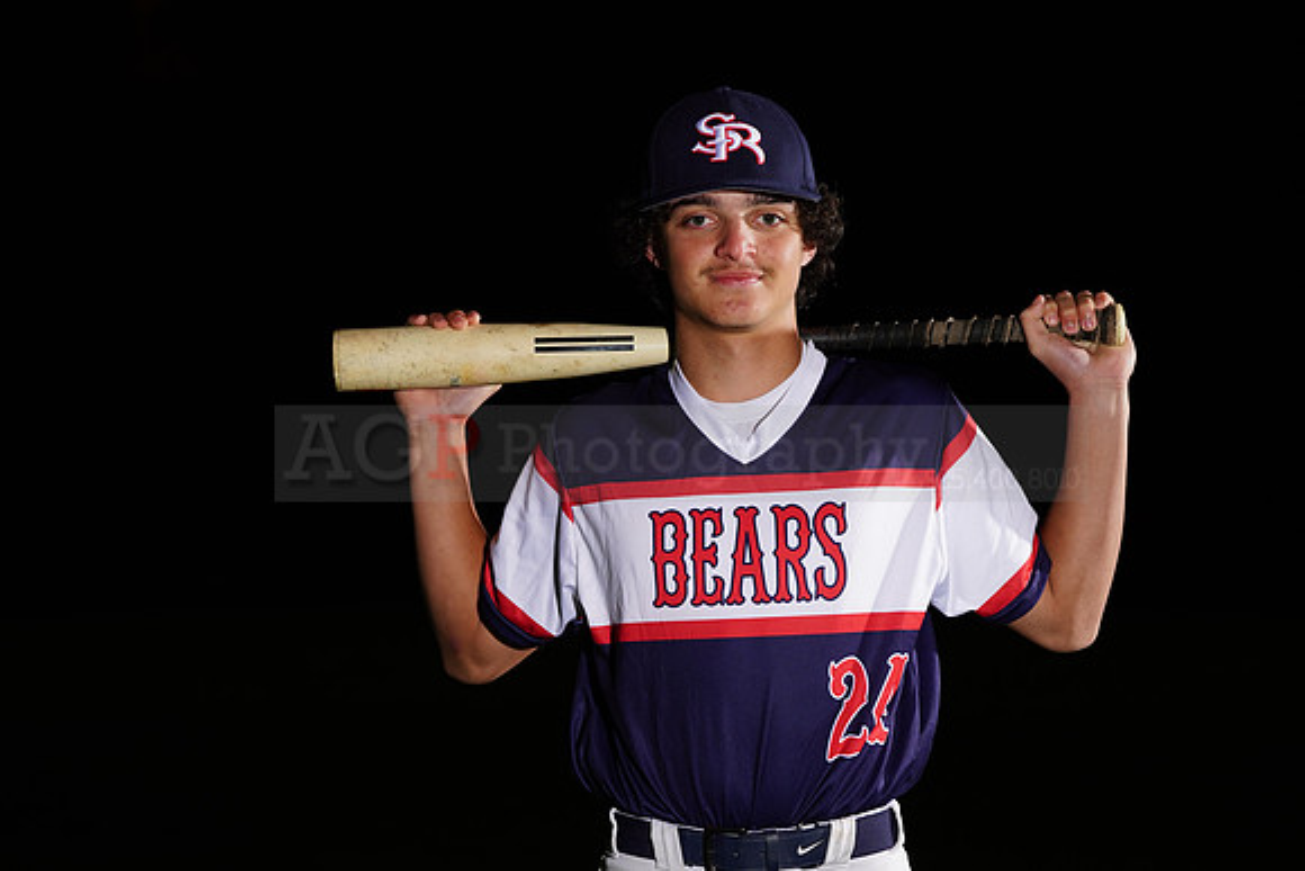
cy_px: 436
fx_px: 6127
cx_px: 652
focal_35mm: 169
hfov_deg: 12.2
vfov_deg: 8.1
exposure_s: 1/125
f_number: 9
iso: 400
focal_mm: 169
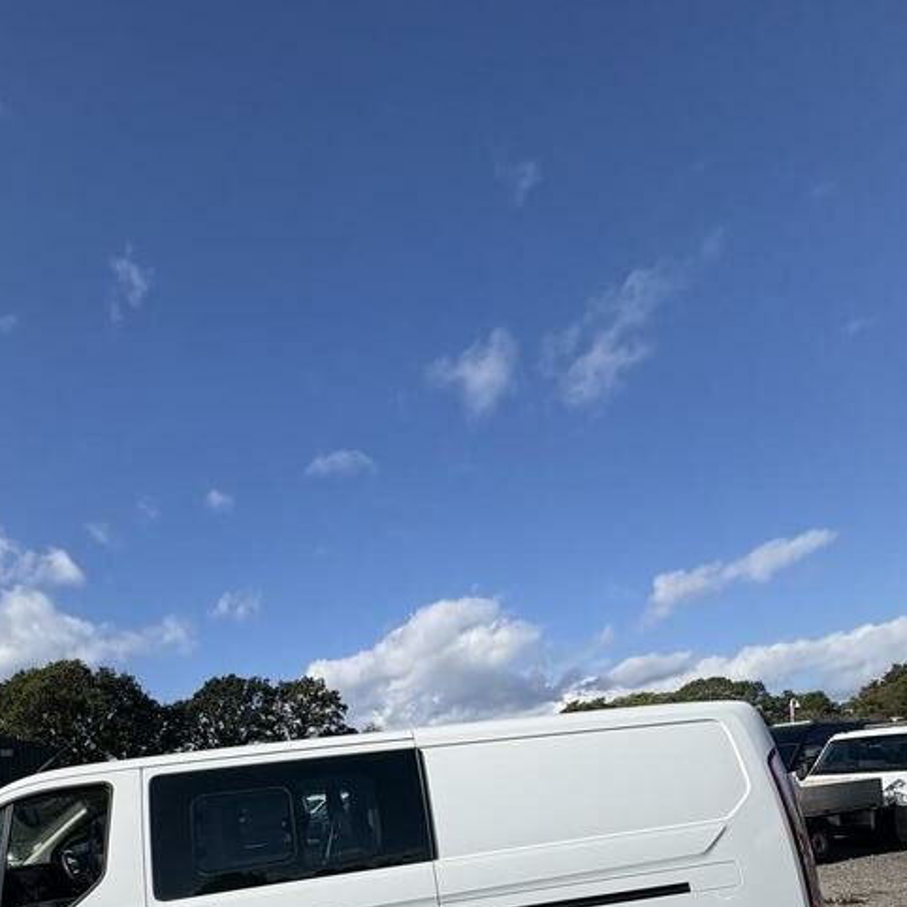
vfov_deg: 59.4
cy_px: 779
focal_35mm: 23
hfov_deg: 65.0
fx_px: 682
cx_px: 282
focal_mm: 2.22
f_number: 2.2
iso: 50
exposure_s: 1/4132
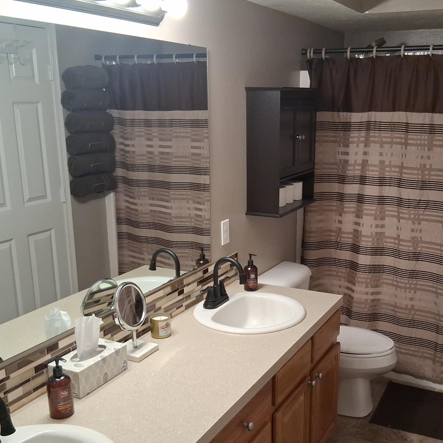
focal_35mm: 39
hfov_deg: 42.7
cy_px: 266
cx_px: 254
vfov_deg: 42.6
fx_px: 565
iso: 200
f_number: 1.8
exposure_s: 1/120
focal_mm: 3.98
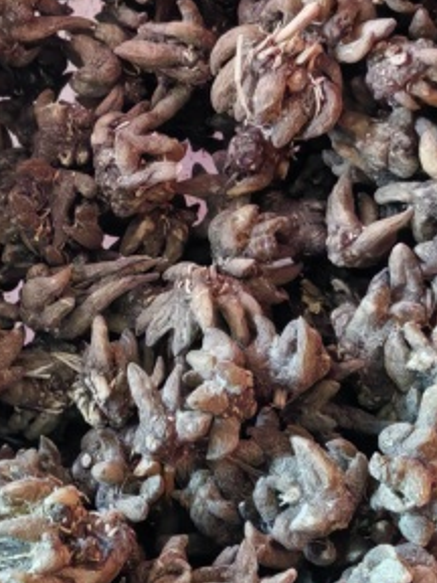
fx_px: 1683
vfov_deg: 19.5
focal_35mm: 100
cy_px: 169
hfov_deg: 14.0
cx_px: -200
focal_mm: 5.72
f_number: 4
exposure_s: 1/50
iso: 640
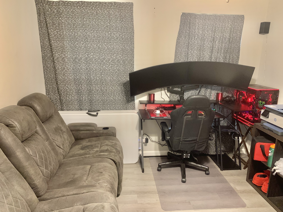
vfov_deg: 53.1
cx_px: 142
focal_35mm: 26
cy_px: 106
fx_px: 213
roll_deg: -0.6
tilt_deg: -14.1
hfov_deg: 67.3
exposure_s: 1/30
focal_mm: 4.25
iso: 400
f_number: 1.8
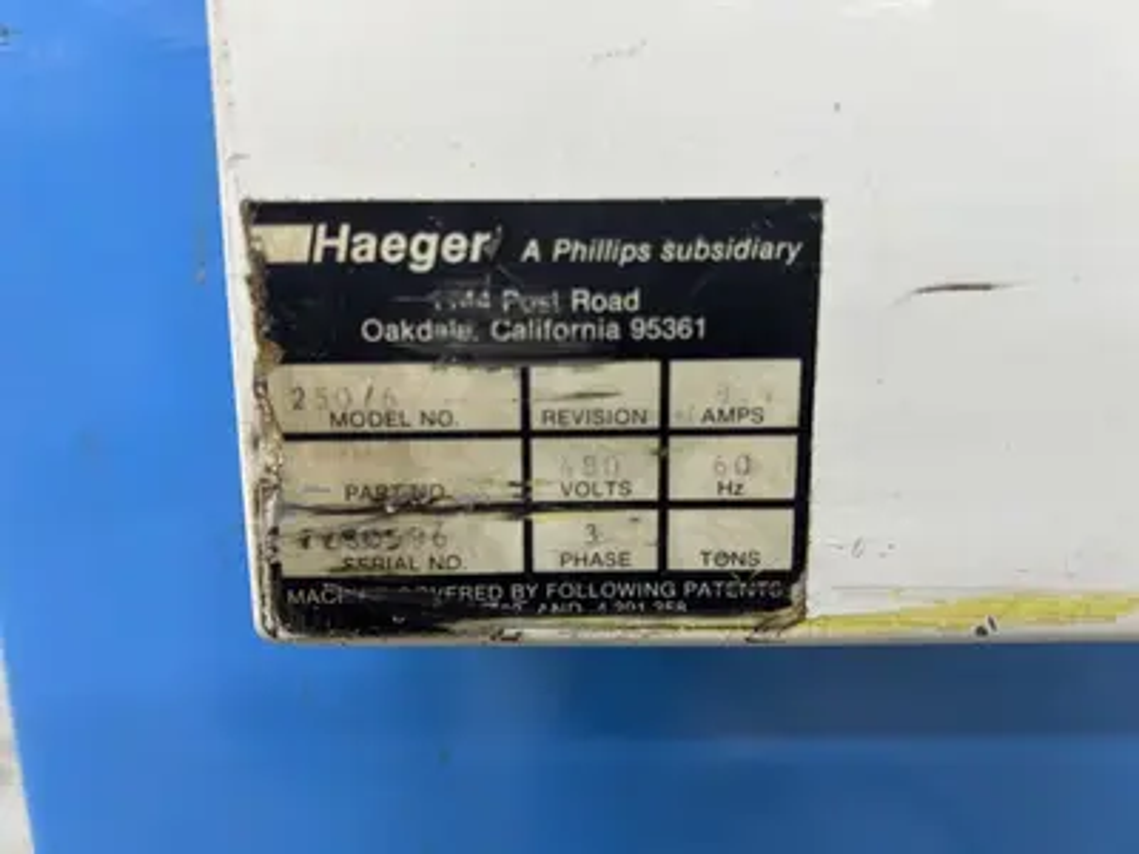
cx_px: 570
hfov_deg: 67.3
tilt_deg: -10.3
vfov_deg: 53.1
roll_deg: +0.6
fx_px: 856
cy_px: 427
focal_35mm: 26
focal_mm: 5.7
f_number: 1.5
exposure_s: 1/60
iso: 100
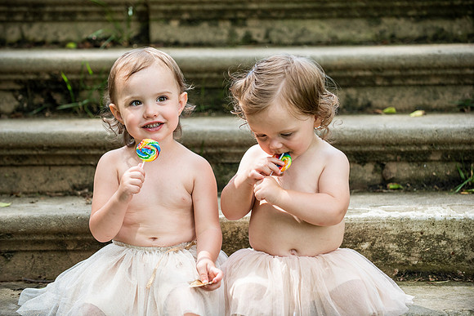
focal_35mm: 125
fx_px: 1646
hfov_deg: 16.4
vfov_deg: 11.0
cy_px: 158
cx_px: 237
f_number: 3.5
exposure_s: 1/1000
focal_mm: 125
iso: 640
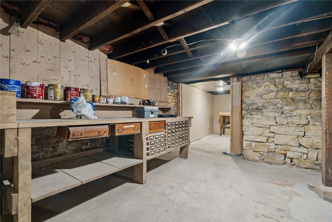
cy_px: 111
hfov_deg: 96.7
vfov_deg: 73.7
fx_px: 148
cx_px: 166
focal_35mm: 16
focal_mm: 16
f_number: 10
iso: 400
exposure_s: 1
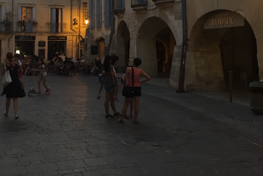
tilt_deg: +5.5
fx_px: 373
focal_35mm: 51
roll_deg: -0.7
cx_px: 85
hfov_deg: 38.4
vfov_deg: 25.5
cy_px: 11
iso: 125
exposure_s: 1/33
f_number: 2.2
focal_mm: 4.15
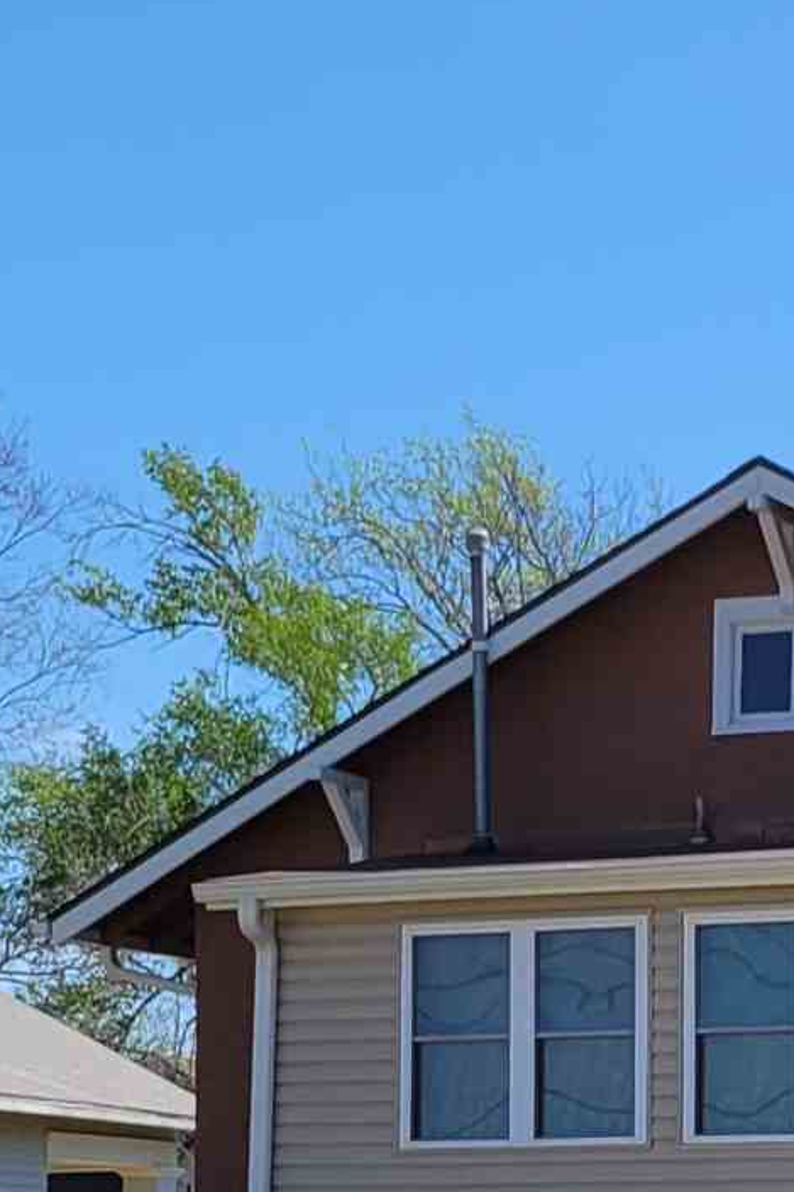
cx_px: 1041
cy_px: 1236
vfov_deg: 16.9
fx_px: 3905
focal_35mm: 118
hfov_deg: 11.3
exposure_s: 1/2443
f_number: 1.8
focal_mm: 5.4
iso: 40
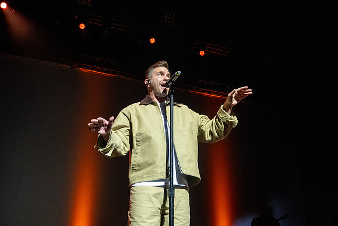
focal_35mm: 44
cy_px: 82
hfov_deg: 44.5
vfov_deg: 30.4
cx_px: 170
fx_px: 413
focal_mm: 28
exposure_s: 1/100
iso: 5000
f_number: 4
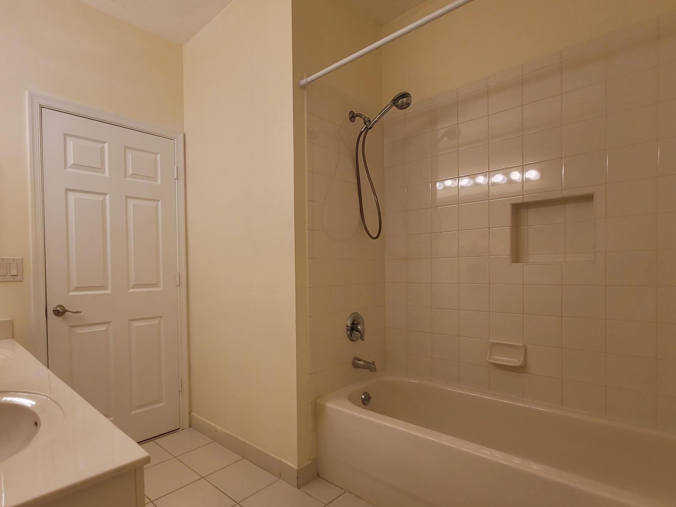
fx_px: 332
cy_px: 279
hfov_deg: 89.1
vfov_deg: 74.5
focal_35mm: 17
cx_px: 251
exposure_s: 1/60
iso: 100
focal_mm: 2.2
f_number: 2.2
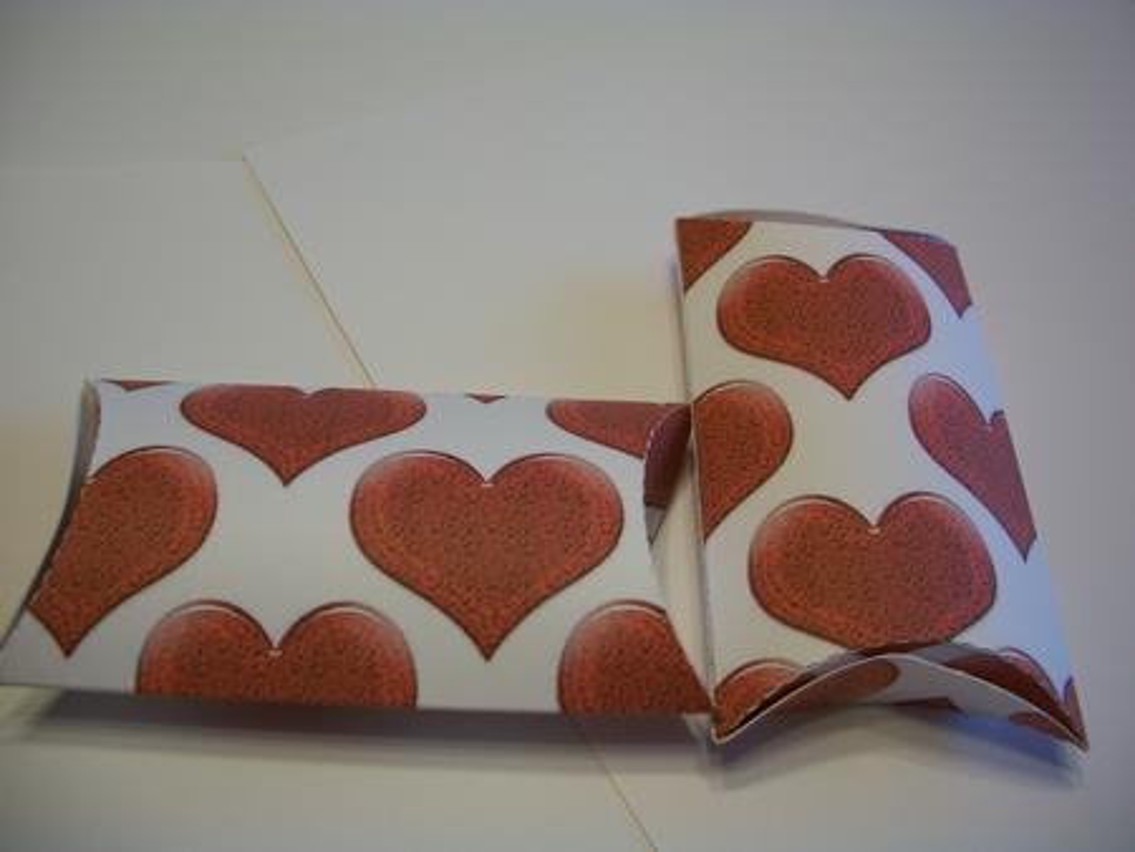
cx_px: 568
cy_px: 426
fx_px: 1148
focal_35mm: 35
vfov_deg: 40.7
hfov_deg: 52.6
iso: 80
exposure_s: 1/80
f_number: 3.1
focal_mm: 6.3
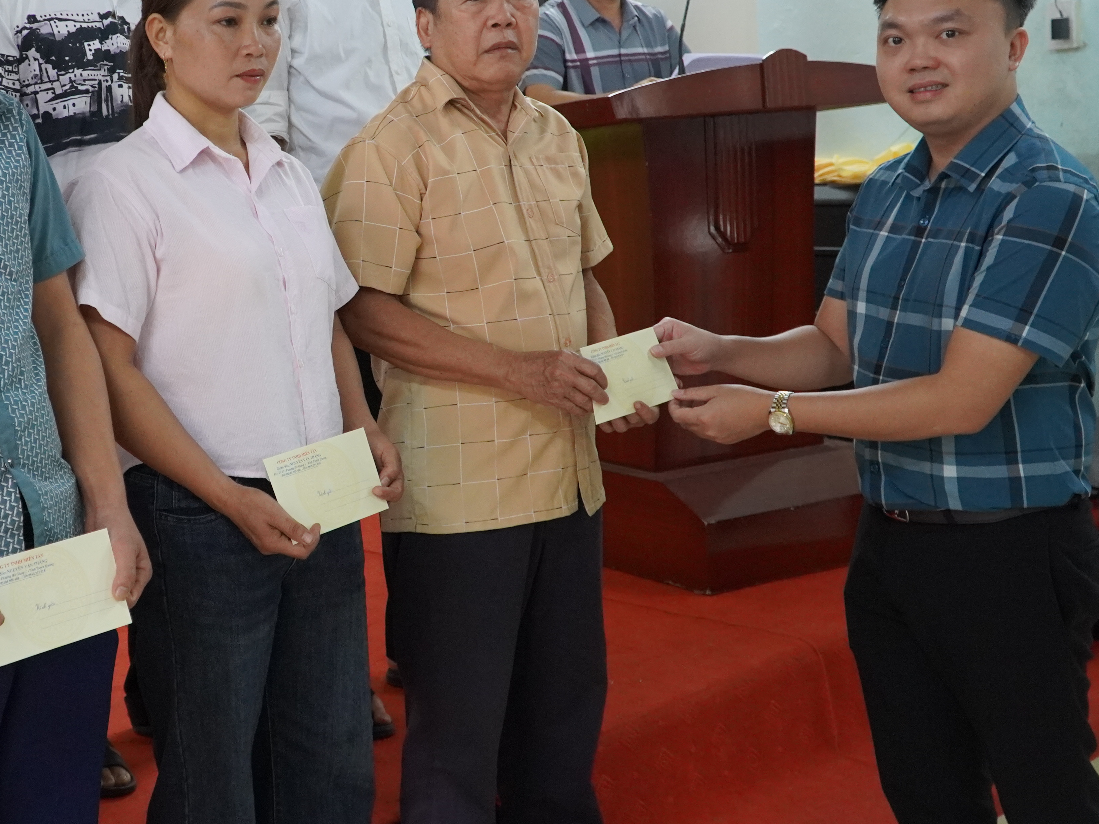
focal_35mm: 53
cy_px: 311
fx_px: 1683
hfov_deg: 34.8
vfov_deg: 27.4
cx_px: 192
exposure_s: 1/160
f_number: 4
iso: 2000
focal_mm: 20
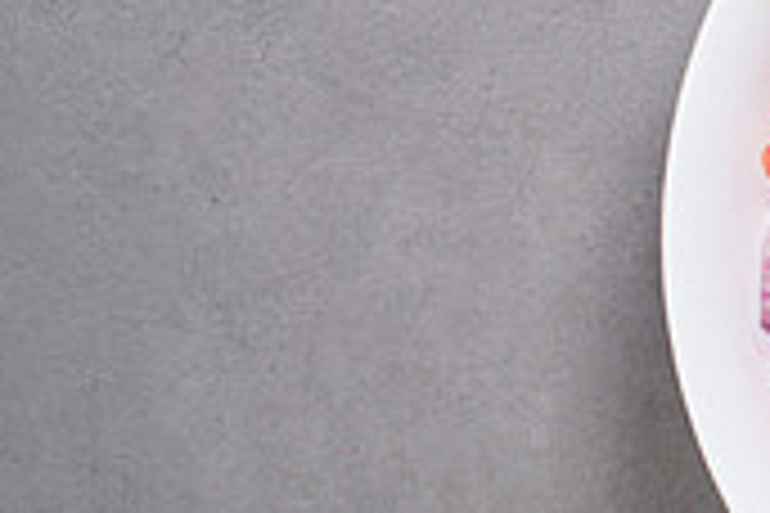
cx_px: 1258
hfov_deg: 10.0
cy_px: 102
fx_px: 4235
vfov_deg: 6.9
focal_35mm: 198
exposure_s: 1/200
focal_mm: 50
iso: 250
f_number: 10
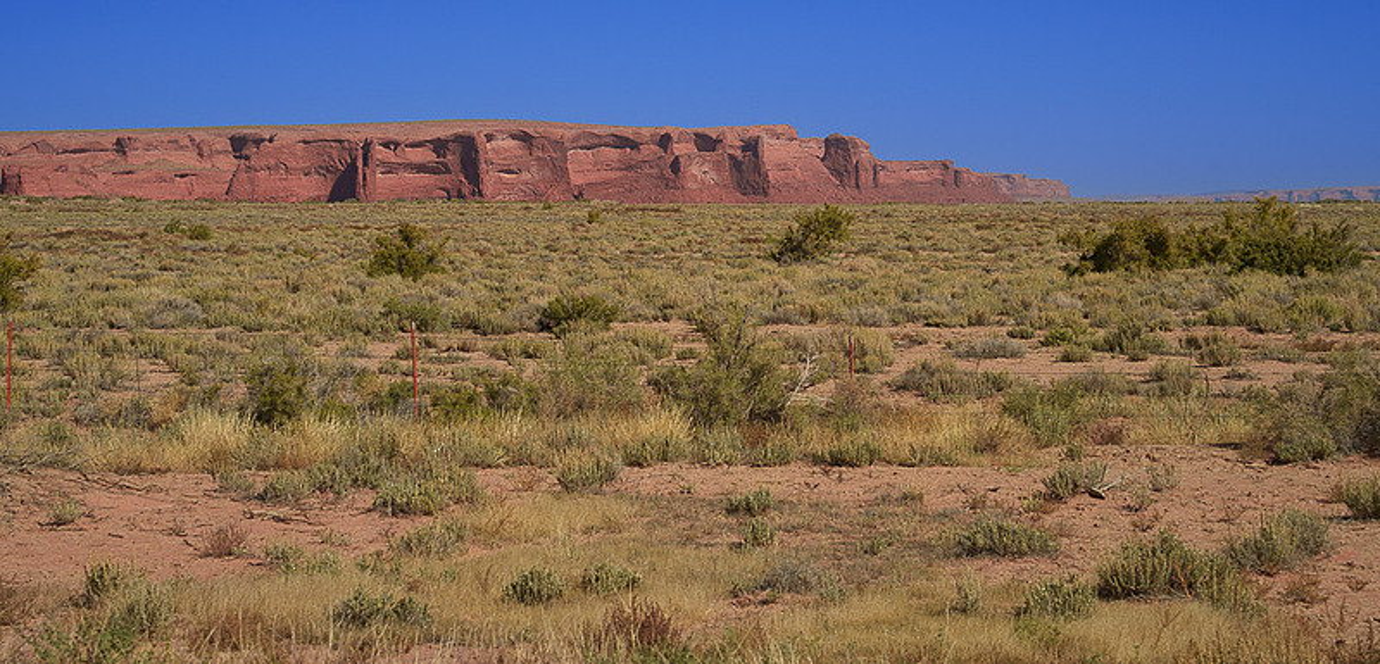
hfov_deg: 24.3
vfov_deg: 11.8
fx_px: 3205
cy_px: 211
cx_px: 692
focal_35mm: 91
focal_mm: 83
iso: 400
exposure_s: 1/500
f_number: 13
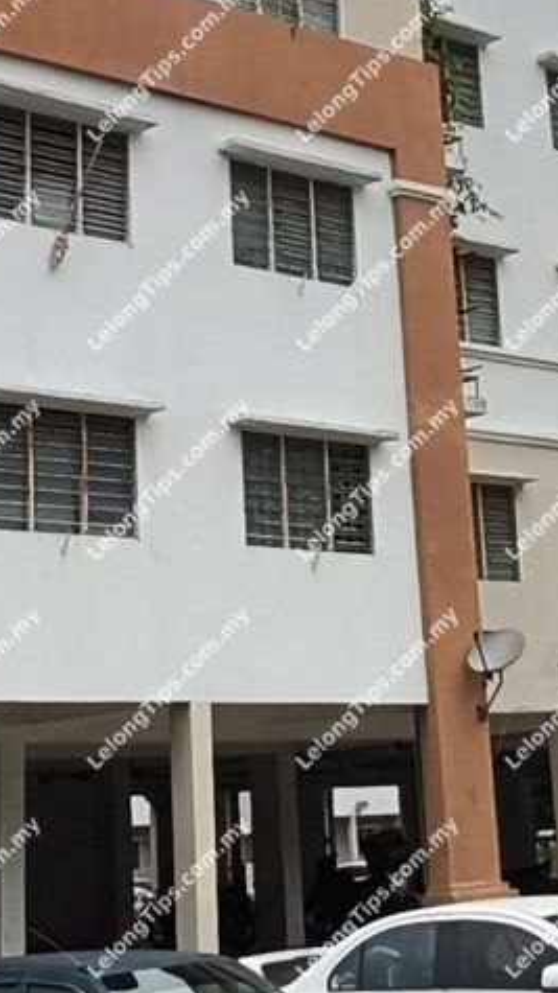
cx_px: 194
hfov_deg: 17.2
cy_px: 108
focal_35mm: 70
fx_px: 1842
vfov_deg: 29.0
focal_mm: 1.67
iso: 50
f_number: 2.2
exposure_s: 1/5085
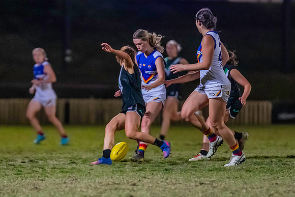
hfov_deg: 3.3
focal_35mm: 628
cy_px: 131
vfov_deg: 2.2
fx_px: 5151
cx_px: 94
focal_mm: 300
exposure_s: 1/1000
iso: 10000
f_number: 2.8
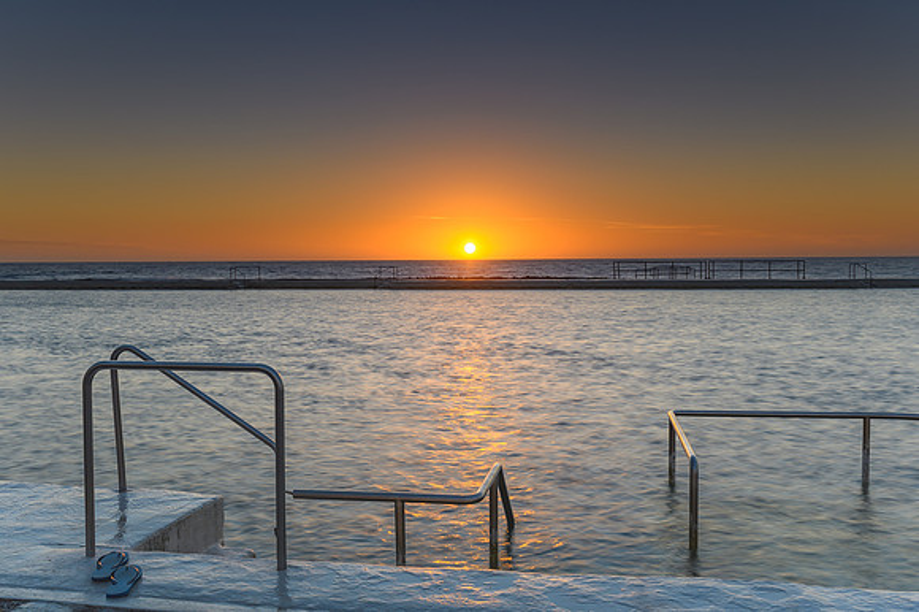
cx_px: 453
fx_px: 896
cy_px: 286
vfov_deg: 37.7
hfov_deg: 54.3
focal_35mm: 35
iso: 50
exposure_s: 1/1.67
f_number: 10
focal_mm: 22
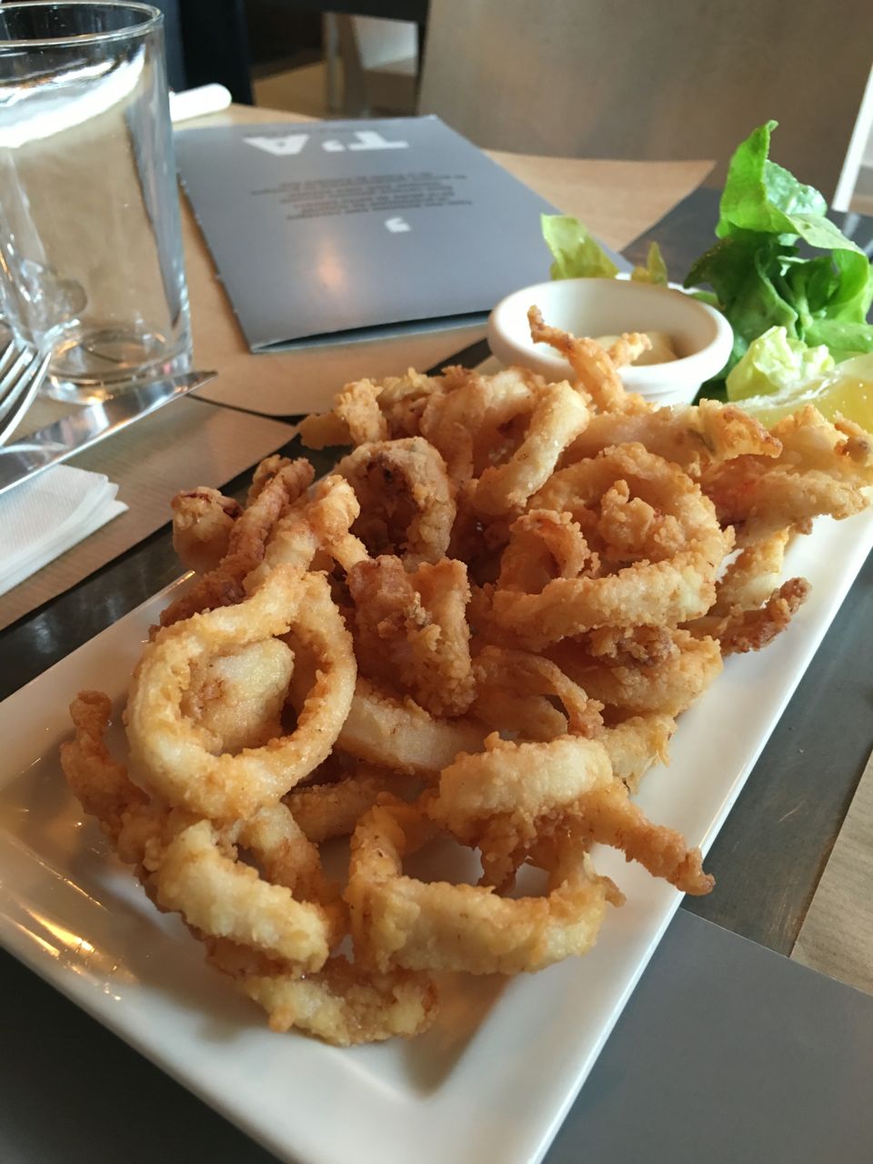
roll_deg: +1.2
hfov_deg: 48.2
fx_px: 975
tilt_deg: -38.4
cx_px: 436
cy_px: 582
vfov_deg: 61.7
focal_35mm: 29
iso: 125
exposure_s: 1/33
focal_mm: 4.15
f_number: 2.2
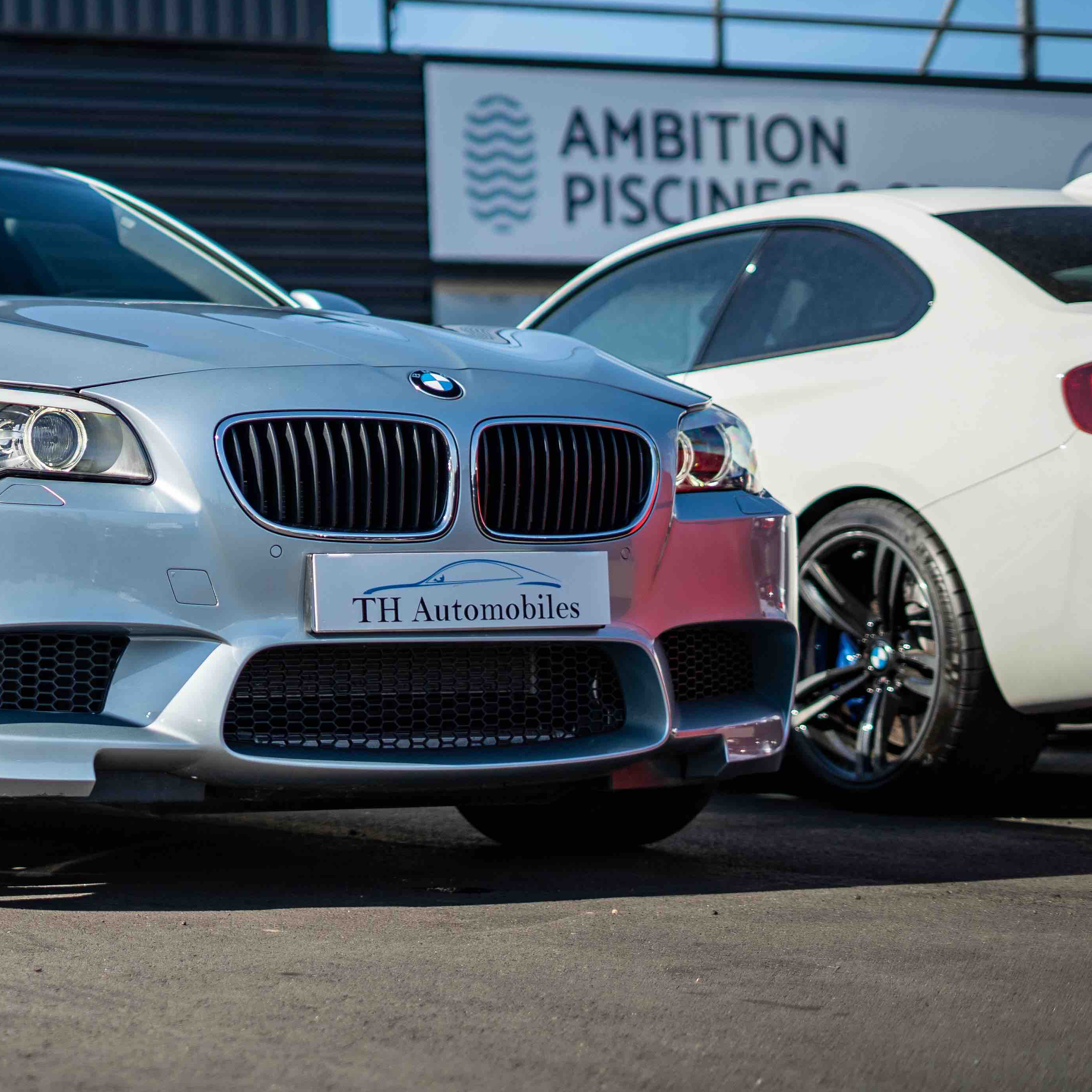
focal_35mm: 92
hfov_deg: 18.3
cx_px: -27
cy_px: 399
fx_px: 3284
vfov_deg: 18.8
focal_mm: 50
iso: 100
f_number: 1.8
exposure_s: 1/2500
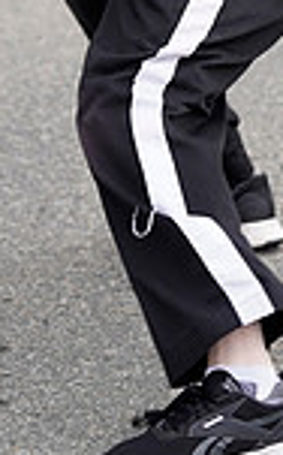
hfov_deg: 4.8
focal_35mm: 274
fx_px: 3391
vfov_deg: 7.5
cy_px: -247
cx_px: 285
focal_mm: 70
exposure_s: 1/400
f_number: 3.2
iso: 320
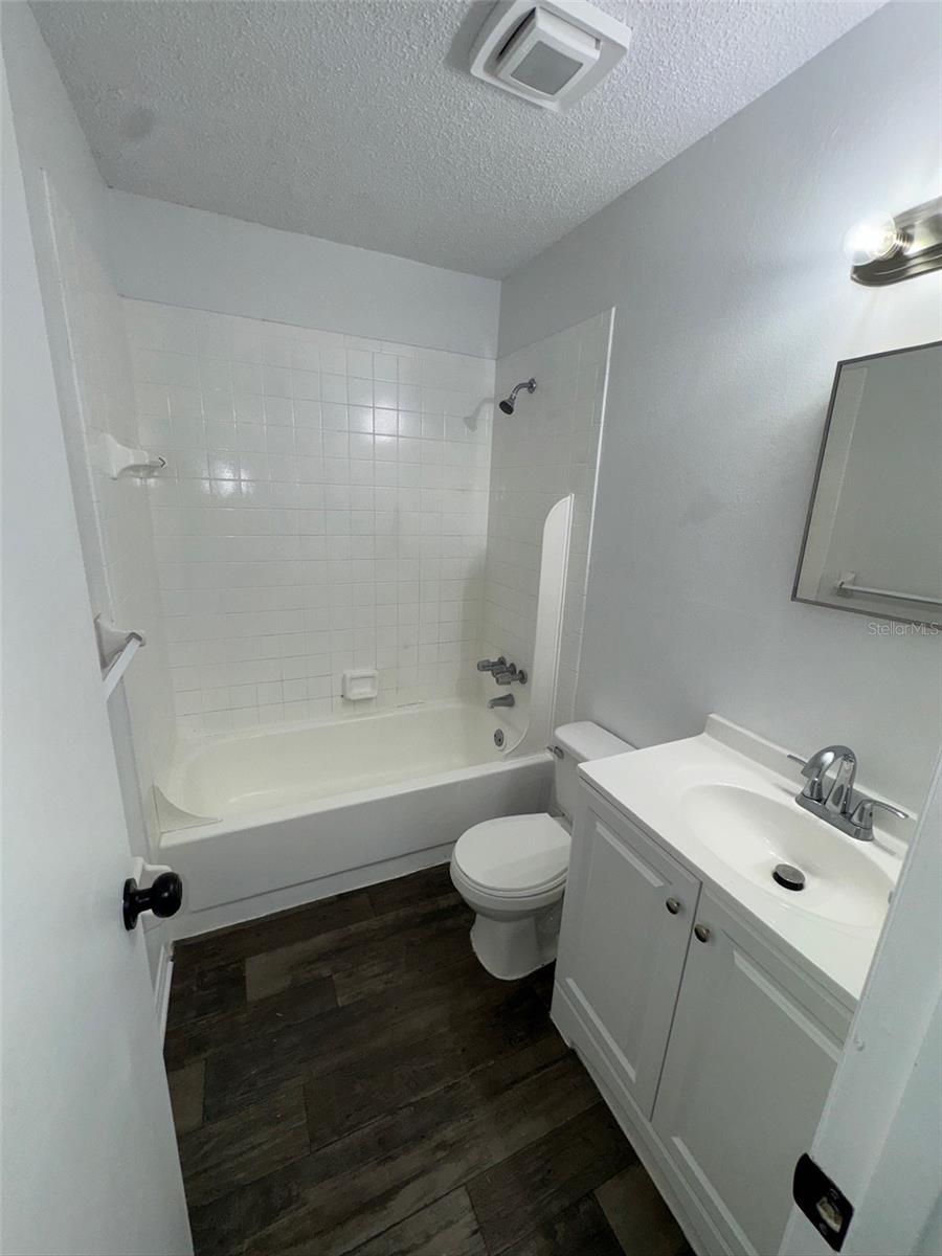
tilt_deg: -13.3
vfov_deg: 102.1
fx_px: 508
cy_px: 628
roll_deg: -3.2
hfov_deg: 85.7
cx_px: 471
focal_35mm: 14
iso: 50
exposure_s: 1/122
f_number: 2.2
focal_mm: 2.22
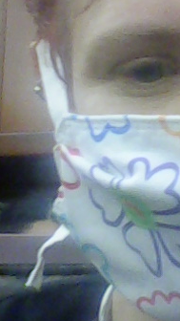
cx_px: 228
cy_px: 112
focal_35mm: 81
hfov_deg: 14.4
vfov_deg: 26.1
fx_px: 687
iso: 200
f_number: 2.8
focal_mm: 1.87
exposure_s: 1/12.5
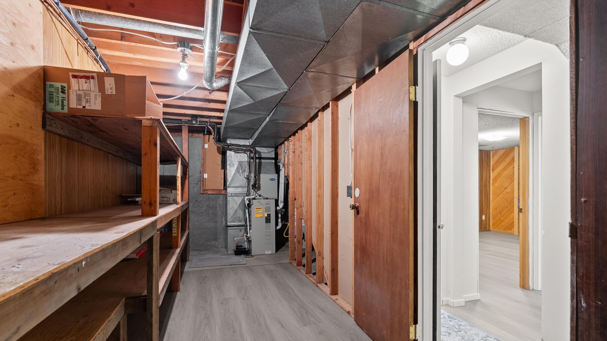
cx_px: 301
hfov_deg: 94.2
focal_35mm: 18
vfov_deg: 62.2
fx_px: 282
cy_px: 186
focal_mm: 16.5
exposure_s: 2.5
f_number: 8
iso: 400
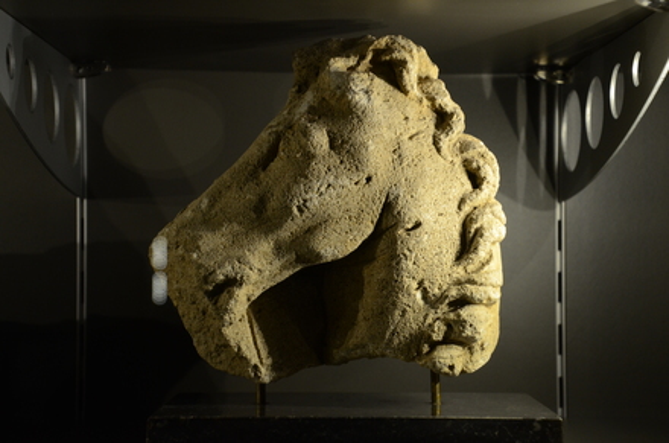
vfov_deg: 18.1
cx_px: 334
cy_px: 222
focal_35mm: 75
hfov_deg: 27.1
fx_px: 1390
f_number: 5.6
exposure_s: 1/125
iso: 1000
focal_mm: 50
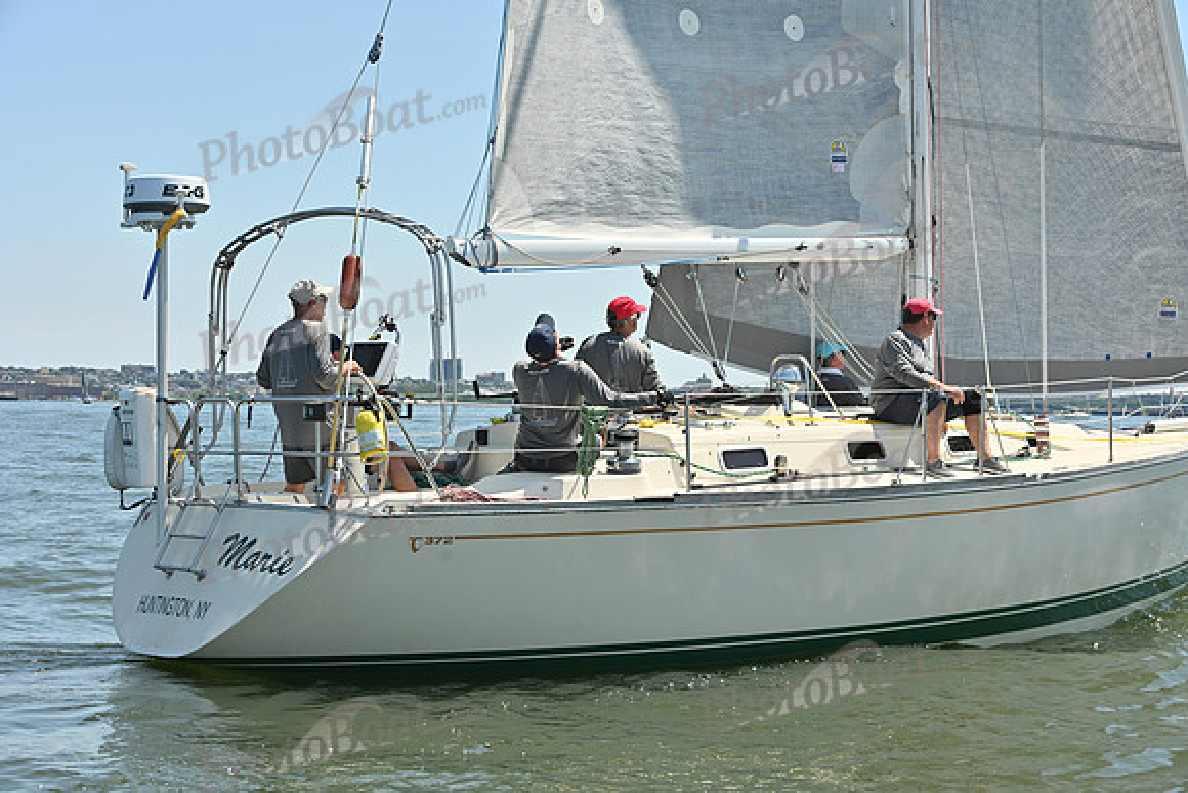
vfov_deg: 19.5
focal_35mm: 70
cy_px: 396
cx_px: 594
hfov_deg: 28.8
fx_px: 2310
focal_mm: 70
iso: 320
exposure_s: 1/1000
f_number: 9
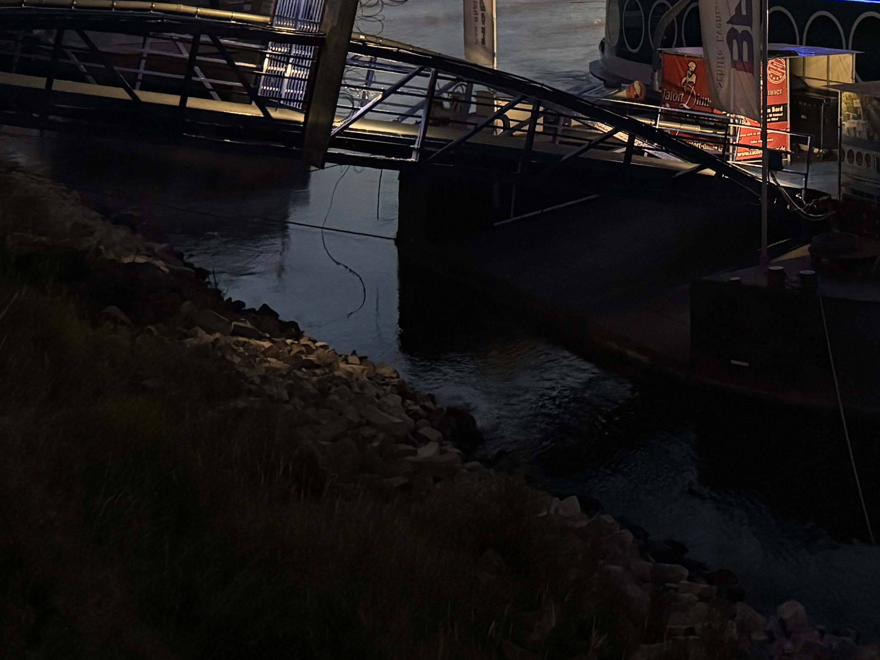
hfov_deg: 28.3
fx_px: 1703
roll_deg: +1.4
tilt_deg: +2.7
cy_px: -231
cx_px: 706
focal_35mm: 67
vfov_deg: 19.9
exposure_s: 1/33
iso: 1000
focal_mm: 6.76
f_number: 1.78
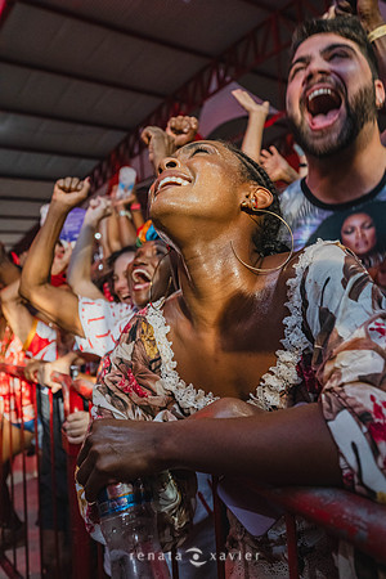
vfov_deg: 65.5
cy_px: 290
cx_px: 193
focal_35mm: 28
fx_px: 450
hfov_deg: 46.4
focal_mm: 28
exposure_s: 1/250
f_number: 4
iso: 2500
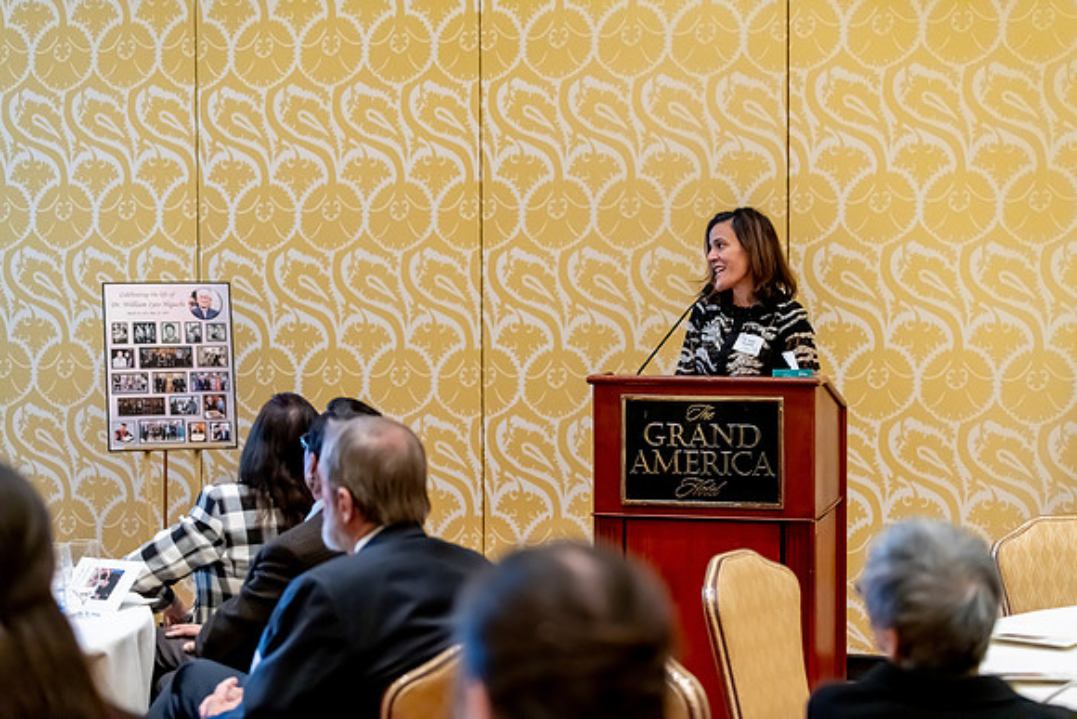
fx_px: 2095
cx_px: 538
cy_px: 360
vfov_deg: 19.5
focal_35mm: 70
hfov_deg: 28.8
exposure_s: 1/160
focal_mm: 70
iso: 6400
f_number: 2.8
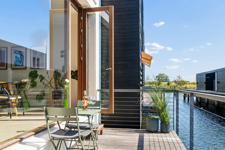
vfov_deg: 44.9
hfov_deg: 63.7
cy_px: 80
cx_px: 115
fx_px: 181
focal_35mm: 29
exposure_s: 1/200
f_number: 9
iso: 200
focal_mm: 18
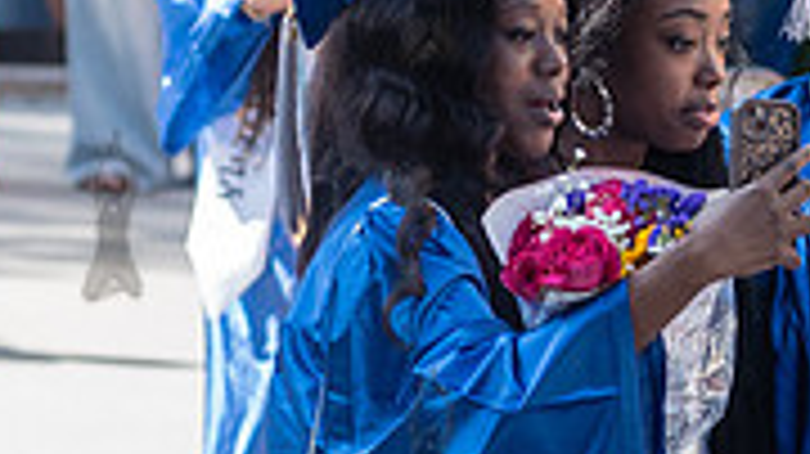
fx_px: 13566
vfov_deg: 1.9
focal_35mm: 632
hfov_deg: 3.4
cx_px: 929
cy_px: 182
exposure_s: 1/500
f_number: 5
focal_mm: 145
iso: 400
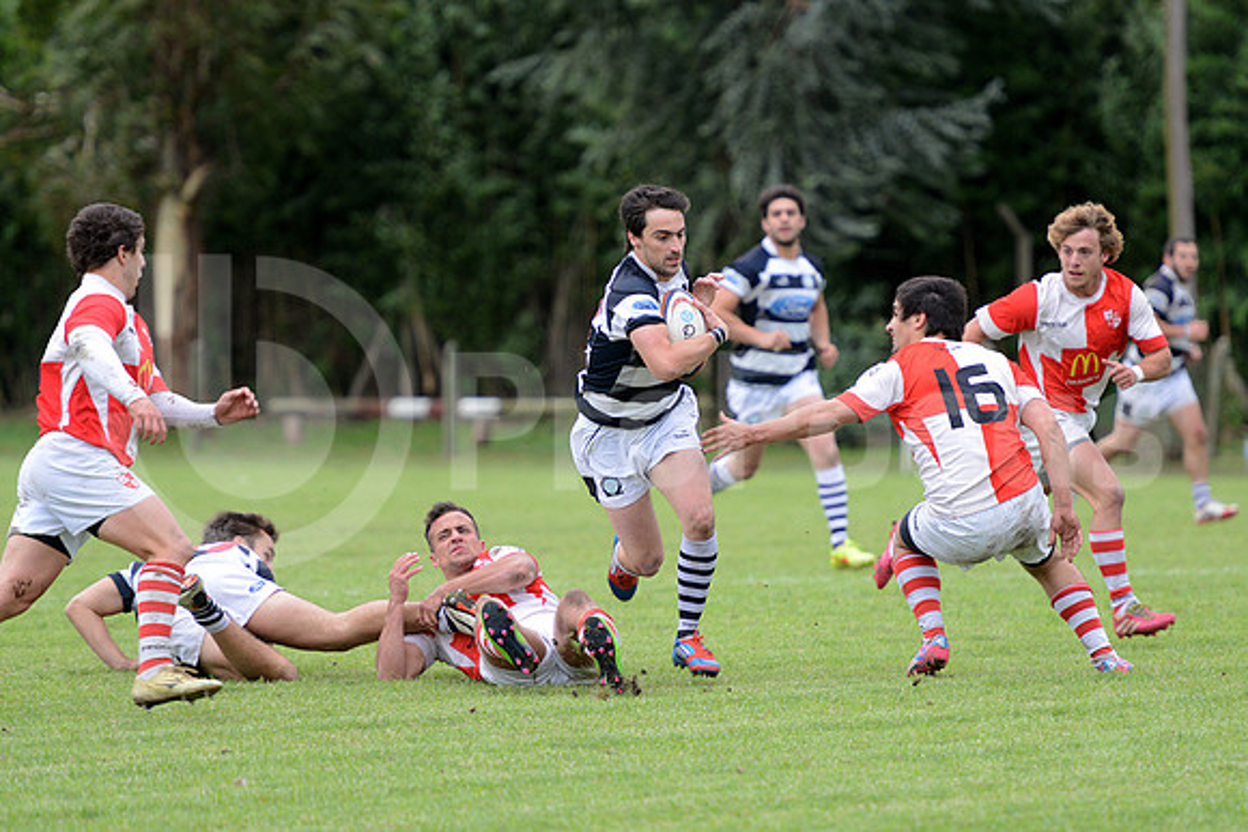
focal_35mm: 250
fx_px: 8668
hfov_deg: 8.2
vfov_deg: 5.5
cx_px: 624
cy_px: 416
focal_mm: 250
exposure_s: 1/500
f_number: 4
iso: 1250
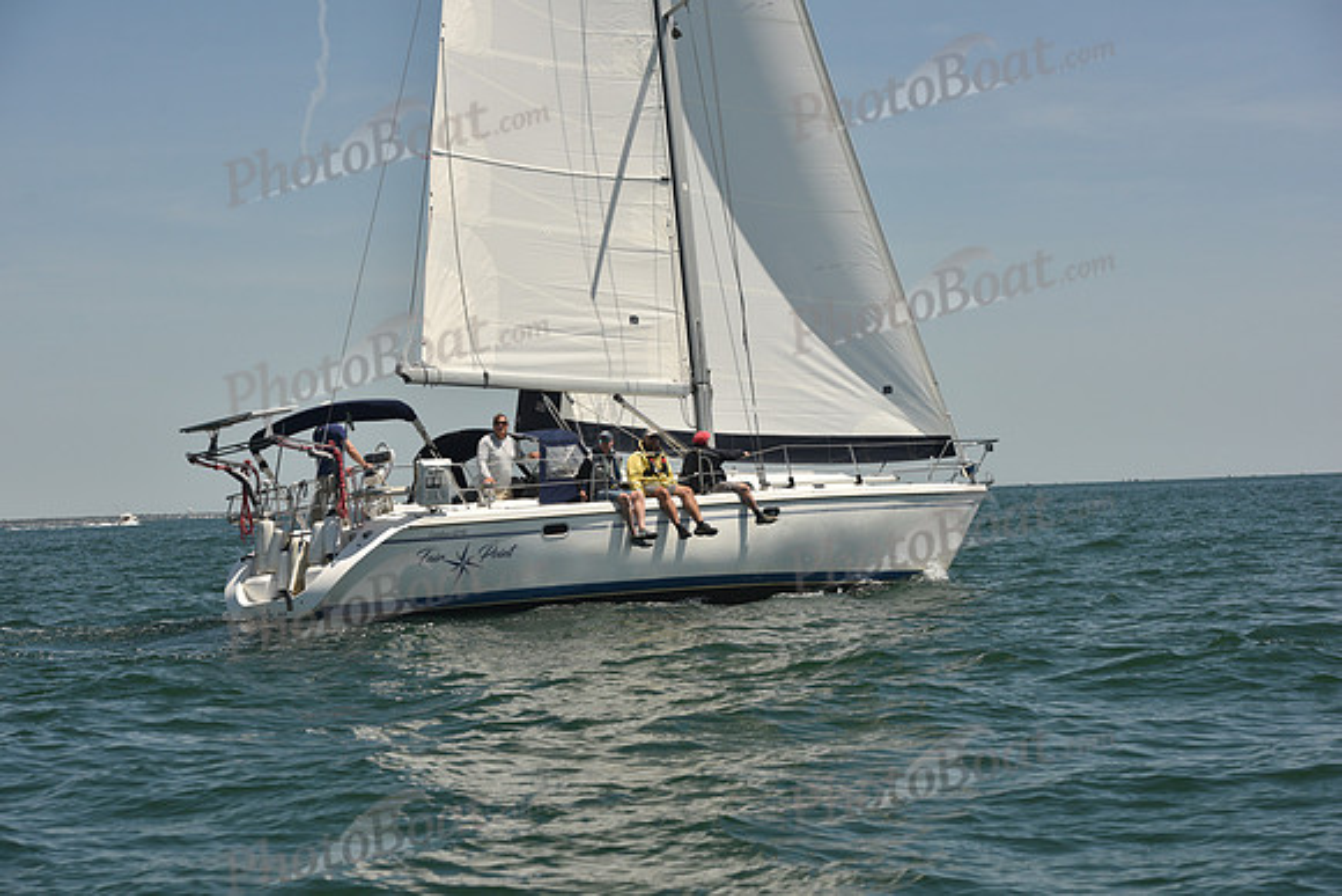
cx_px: 671
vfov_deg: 14.0
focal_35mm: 98
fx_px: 3654
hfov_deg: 20.8
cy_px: 448
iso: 250
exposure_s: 1/800
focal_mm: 98
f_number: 7.1
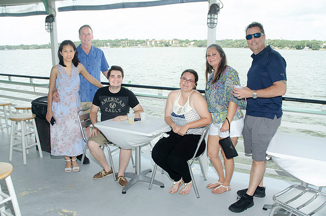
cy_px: 115
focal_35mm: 29
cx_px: 166
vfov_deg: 44.8
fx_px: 262
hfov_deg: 63.7
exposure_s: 1/250
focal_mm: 18
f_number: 6.3
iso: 250
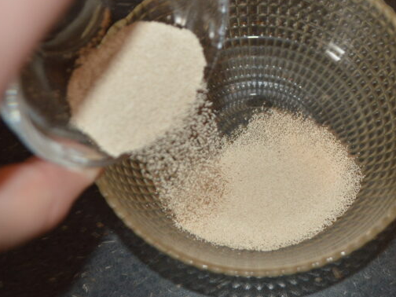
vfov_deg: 24.4
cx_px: 233
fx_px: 686
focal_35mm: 60
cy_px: 152
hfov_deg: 32.1
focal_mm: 30
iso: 800
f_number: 4.5
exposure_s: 1/30
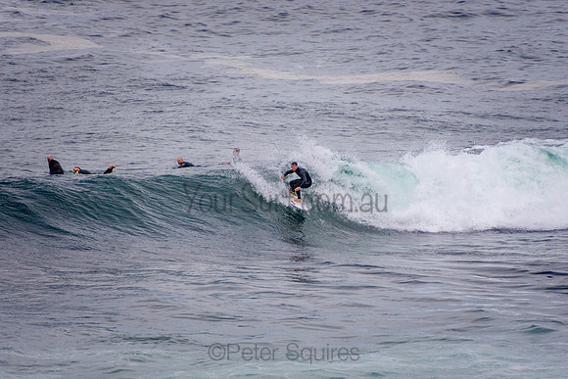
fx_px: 9468
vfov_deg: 2.3
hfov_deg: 3.4
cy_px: 190
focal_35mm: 600
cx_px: 284
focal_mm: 400
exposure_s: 1/250
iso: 900
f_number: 5.6
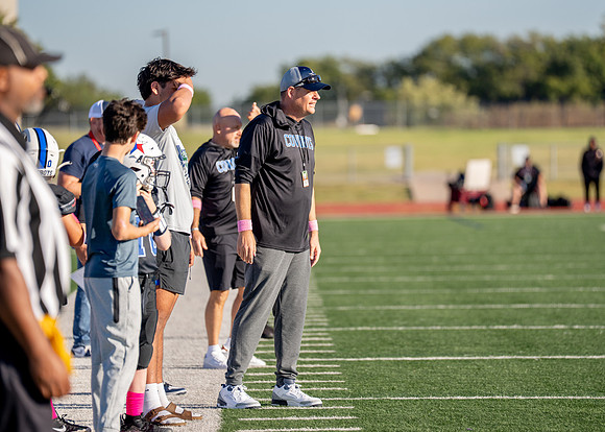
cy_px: 186
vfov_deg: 5.9
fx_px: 4155
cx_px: 318
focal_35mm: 242
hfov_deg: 8.3
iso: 160
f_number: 2.8
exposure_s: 1/2000
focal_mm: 200
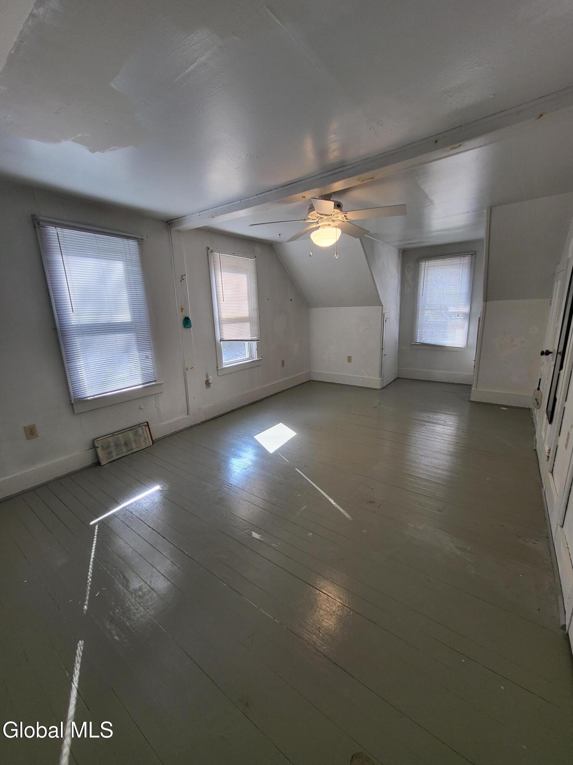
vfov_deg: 106.2
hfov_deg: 89.9
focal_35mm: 13
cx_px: 286
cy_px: 382
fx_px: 287
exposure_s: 1/60
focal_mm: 1.74
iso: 64
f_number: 2.2
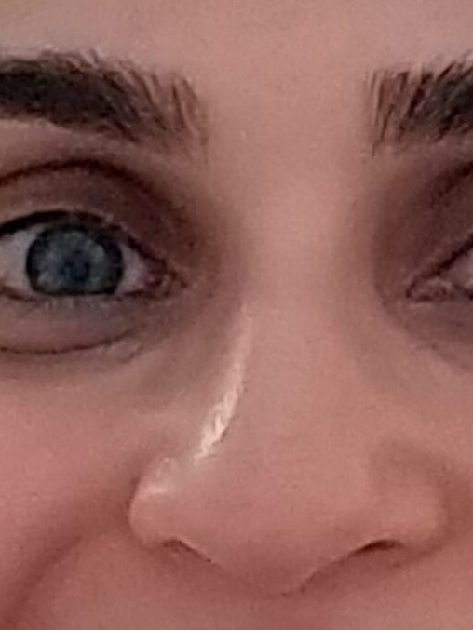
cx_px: 341
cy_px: 493
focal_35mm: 87
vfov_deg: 22.2
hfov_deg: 16.9
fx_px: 1585
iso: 125
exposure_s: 1/33
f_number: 2.2
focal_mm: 1.92
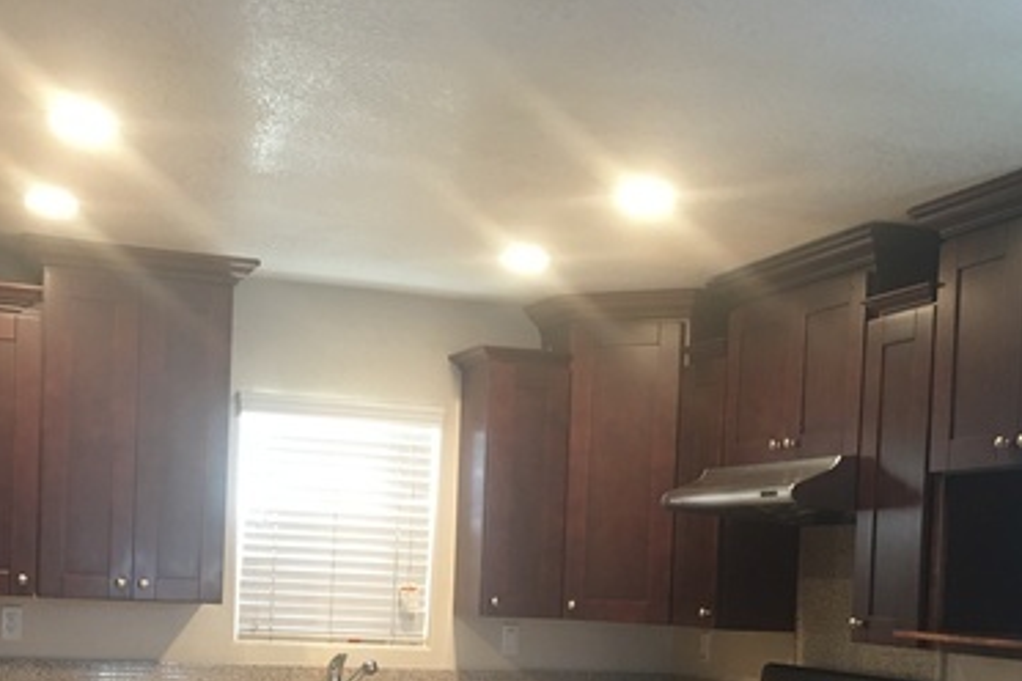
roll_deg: -2.5
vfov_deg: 24.1
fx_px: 1533
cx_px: 402
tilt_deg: -3.2
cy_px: 665
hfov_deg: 36.7
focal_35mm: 54
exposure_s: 1/15
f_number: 2.2
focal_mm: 4.15
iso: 50
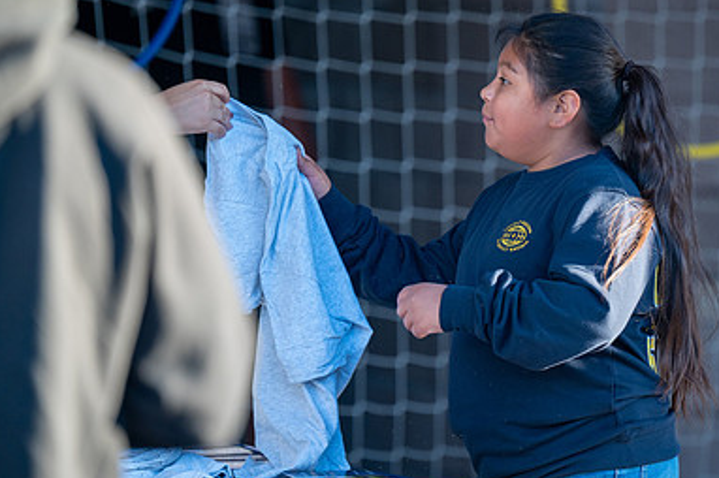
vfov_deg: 4.5
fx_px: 6066
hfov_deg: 6.8
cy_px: 235
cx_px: 493
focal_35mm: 304
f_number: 2.8
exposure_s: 1/800
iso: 640
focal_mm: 200
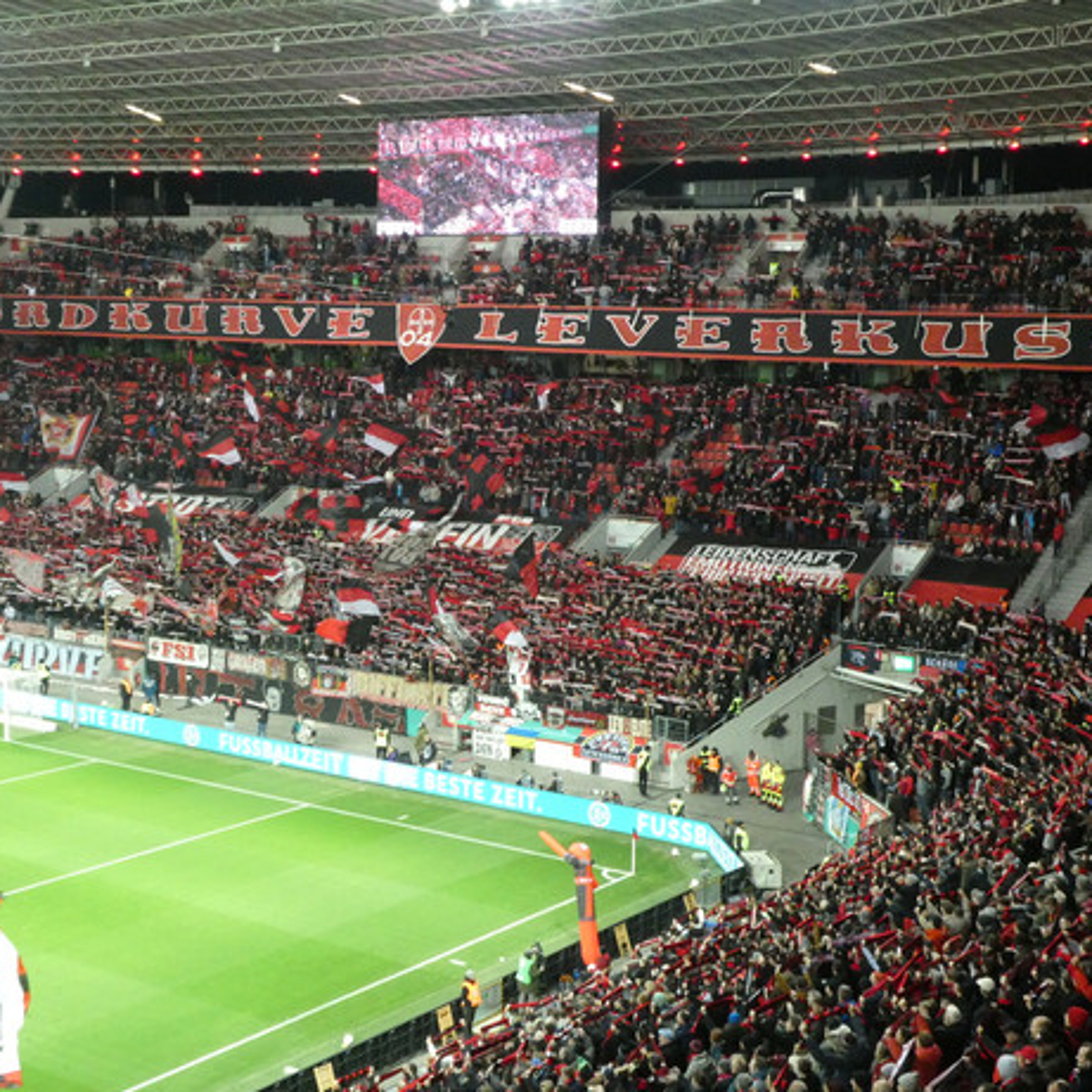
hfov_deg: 31.6
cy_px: 547
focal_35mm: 54
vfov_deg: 31.6
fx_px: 1927
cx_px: 497
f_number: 3.9
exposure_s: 1/80
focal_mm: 7.8
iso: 800
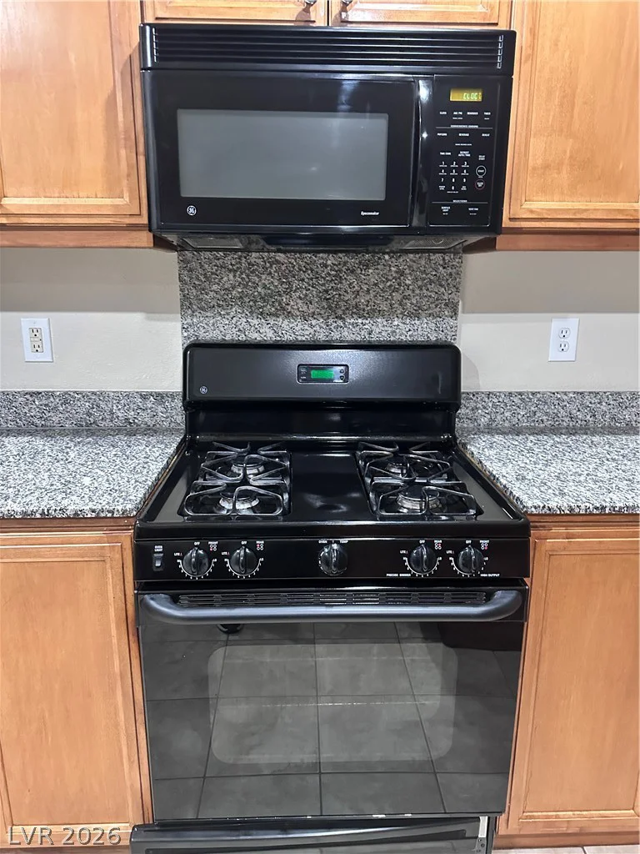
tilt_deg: -12.2
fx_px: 592
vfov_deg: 71.6
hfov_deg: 56.8
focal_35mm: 24
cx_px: 320
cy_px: 427
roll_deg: +0.0
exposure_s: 1/40
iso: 1000
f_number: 1.78
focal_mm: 6.86
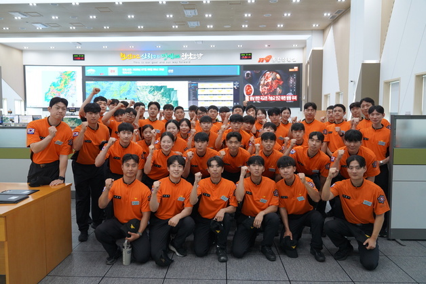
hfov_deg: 65.5
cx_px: 213
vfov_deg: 46.4
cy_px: 142
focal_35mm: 28
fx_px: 331
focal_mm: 28
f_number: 4
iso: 2000
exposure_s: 1/160
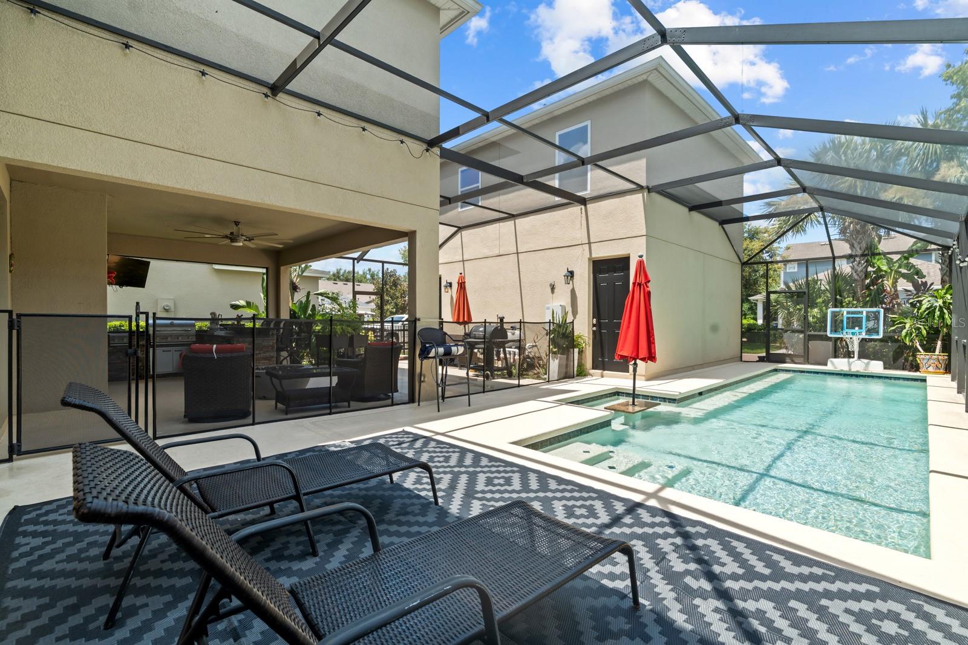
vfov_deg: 73.8
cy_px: 322
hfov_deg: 96.7
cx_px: 484
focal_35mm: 16
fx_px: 430
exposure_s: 1/6
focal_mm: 16
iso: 250
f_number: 8
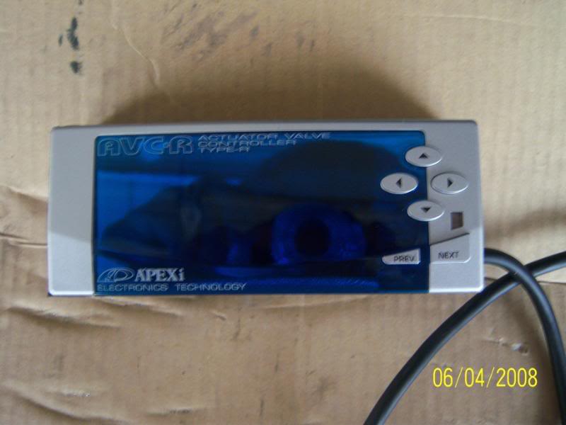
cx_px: 283
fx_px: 589
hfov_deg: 51.4
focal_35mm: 36
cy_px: 212
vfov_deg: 39.7
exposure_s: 1/6
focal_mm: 7.5
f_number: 2.8
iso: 160
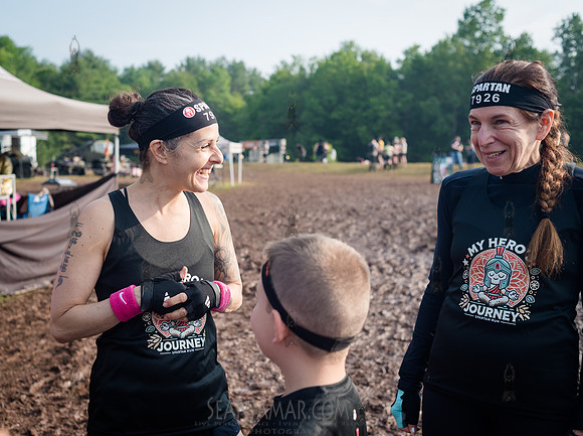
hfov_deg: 46.8
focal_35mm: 40
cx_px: 241
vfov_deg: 36.0
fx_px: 670
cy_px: 226
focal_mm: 35
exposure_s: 1/1000
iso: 250
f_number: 4
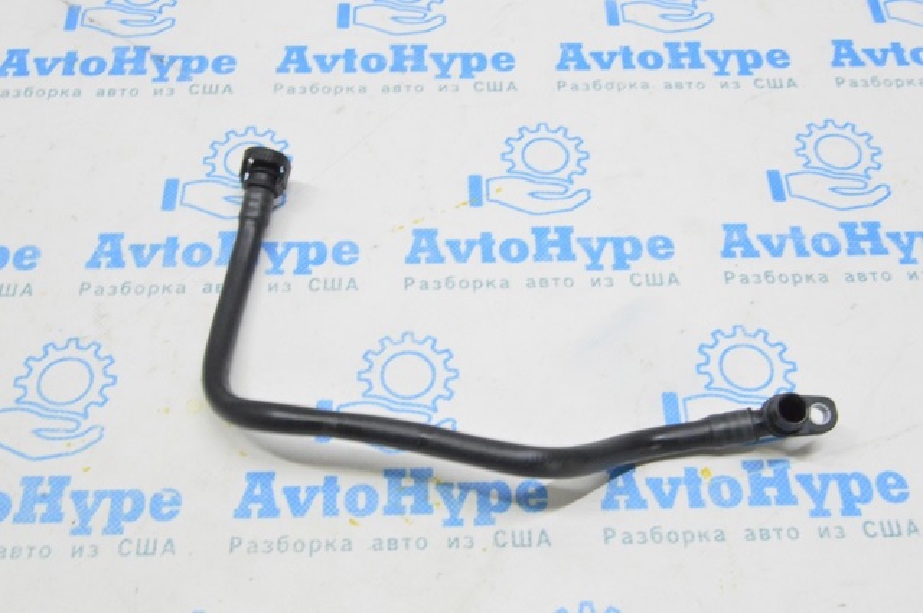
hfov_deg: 49.6
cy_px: 306
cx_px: 462
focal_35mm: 39
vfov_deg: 34.1
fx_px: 999
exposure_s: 1/20
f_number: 20
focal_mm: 26
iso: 6400
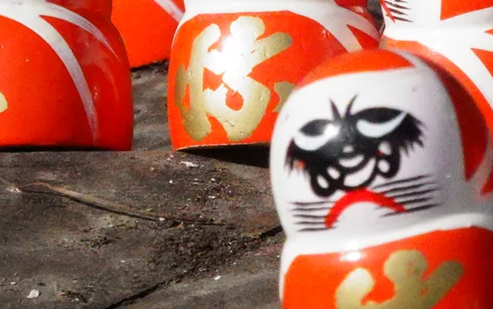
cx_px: 447
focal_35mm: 476
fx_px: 6397
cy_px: -6
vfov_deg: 2.8
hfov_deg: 4.4
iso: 1000
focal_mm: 38.13
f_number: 8
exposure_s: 1/10000
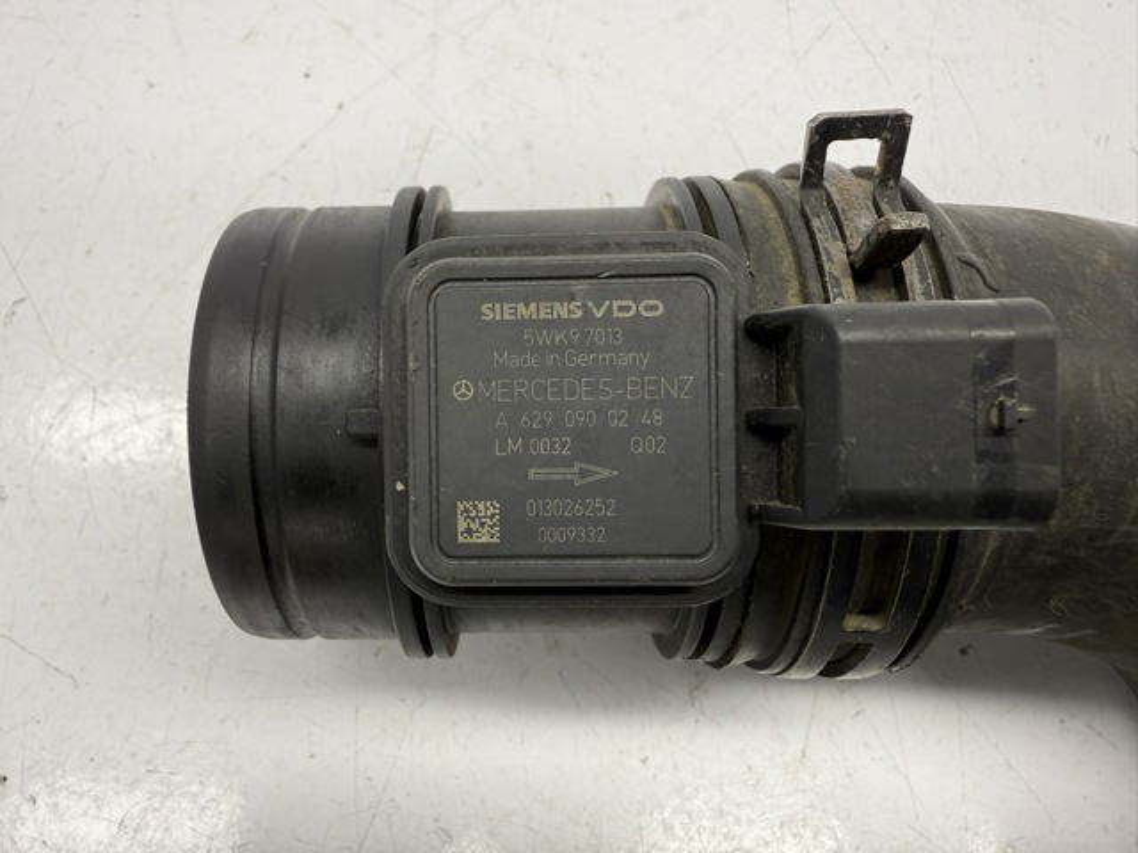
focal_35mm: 24
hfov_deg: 71.6
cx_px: 569
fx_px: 789
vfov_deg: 56.8
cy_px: 426
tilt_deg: -77.7
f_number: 2.2
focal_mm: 2.22
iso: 40
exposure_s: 1/100
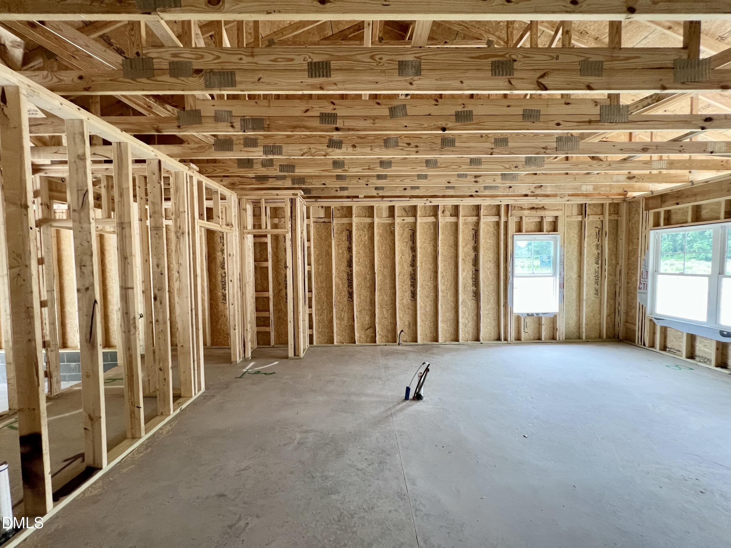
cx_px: 366
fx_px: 275
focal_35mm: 13
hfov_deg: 106.2
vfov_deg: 89.9
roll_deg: +0.6
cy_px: 274
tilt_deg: -2.7
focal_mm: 1.57
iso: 250
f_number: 1.8
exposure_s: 1/63
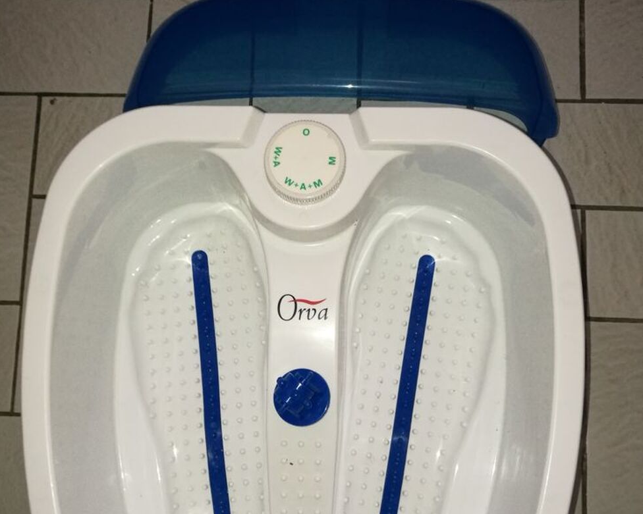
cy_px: 343
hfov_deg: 50.3
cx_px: 318
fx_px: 685
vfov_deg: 40.6
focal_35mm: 36
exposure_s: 1/33.3
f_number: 2.2
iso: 250
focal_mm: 4.5
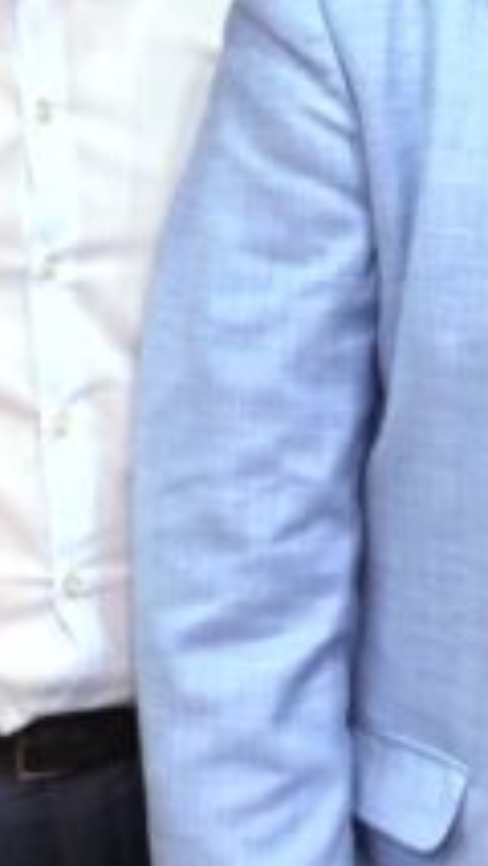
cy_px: -49
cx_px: 394
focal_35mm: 131
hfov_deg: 9.2
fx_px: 3010
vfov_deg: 16.0
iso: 1100
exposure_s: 1/125
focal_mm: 31
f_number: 2.8
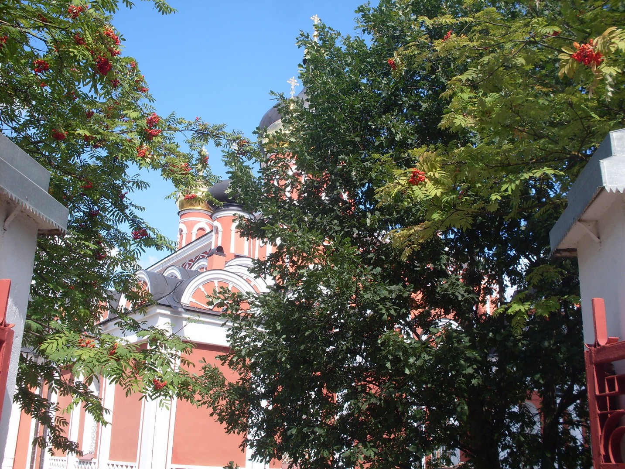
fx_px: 686
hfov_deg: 49.0
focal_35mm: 38
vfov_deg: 37.7
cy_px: 234
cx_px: 312
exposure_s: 1/90
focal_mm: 6.3
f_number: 8.4
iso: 80
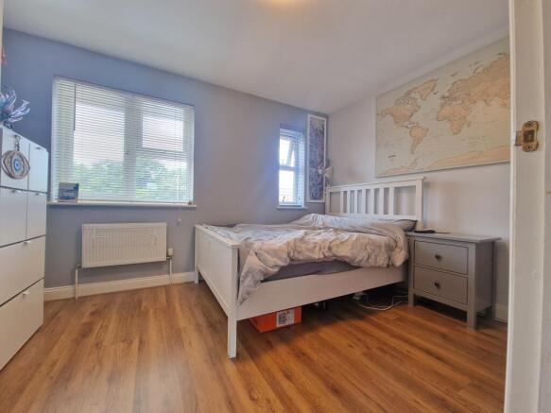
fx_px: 207
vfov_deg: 89.9
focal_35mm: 13
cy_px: 206
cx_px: 276
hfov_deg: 106.2
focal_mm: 2.2
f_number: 2.2
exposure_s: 1/50
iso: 125
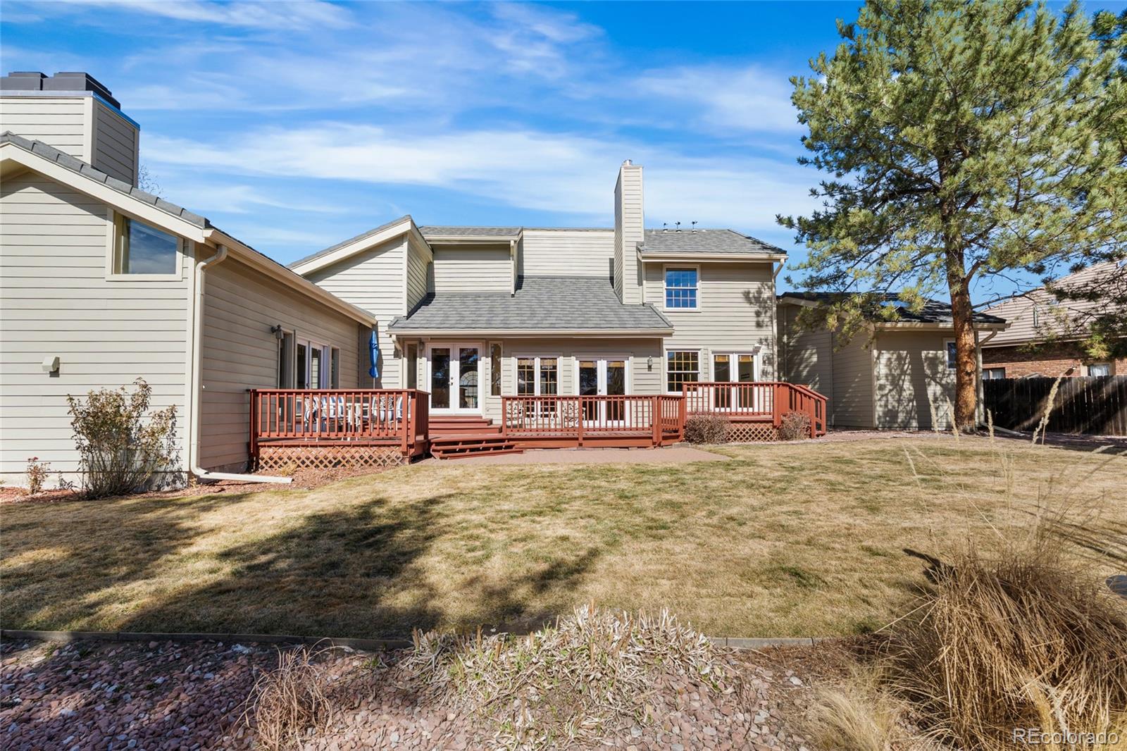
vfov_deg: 73.7
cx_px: 564
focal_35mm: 16
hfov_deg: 96.7
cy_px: 376
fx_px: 501
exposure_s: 1/160
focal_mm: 16
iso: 100
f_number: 8
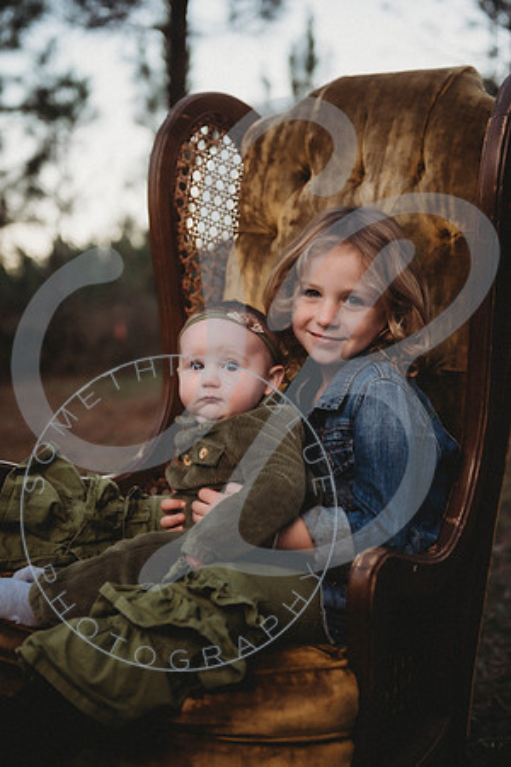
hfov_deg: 24.6
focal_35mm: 55
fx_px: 1171
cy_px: 384
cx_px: 256
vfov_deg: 36.2
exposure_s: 1/160
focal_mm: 55
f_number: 2.8
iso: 100
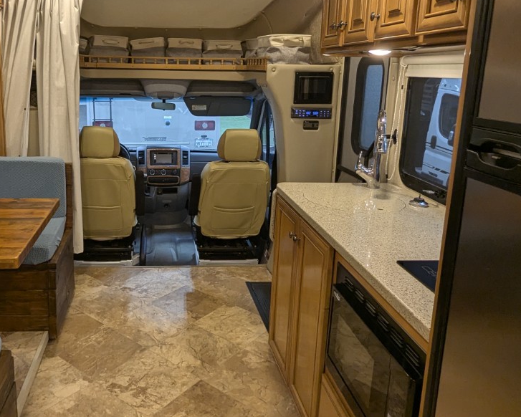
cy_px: 159
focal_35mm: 30
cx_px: 177
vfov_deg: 48.1
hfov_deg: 57.6
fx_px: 463
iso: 100
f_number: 2.2
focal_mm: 2.35
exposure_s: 1/28.3
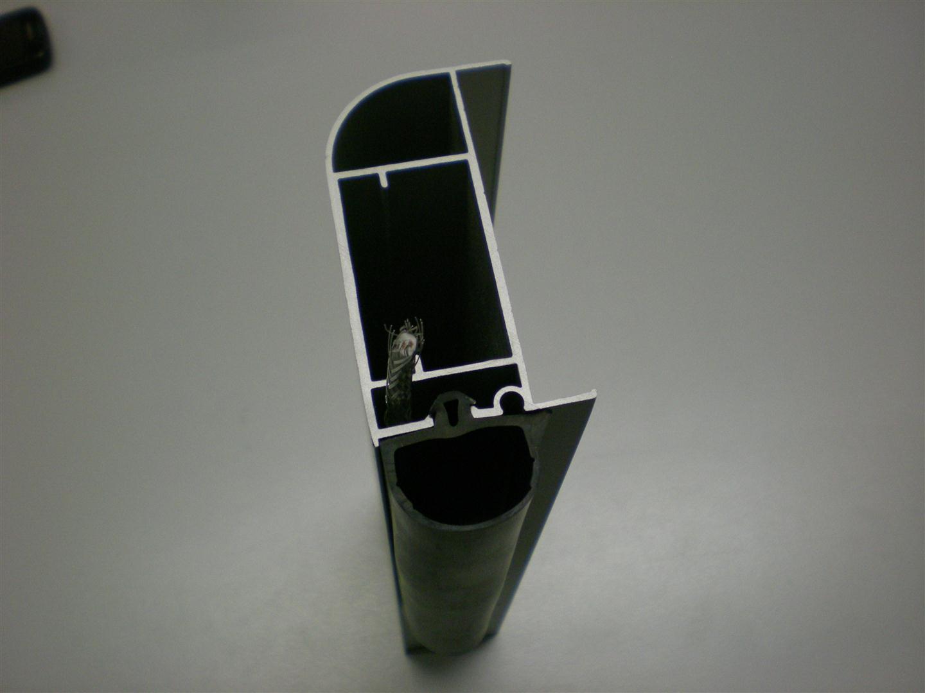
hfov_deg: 49.0
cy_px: 346
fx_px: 1015
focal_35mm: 38
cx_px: 462
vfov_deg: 37.7
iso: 200
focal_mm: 6.3
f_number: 3.1
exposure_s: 1/59.4
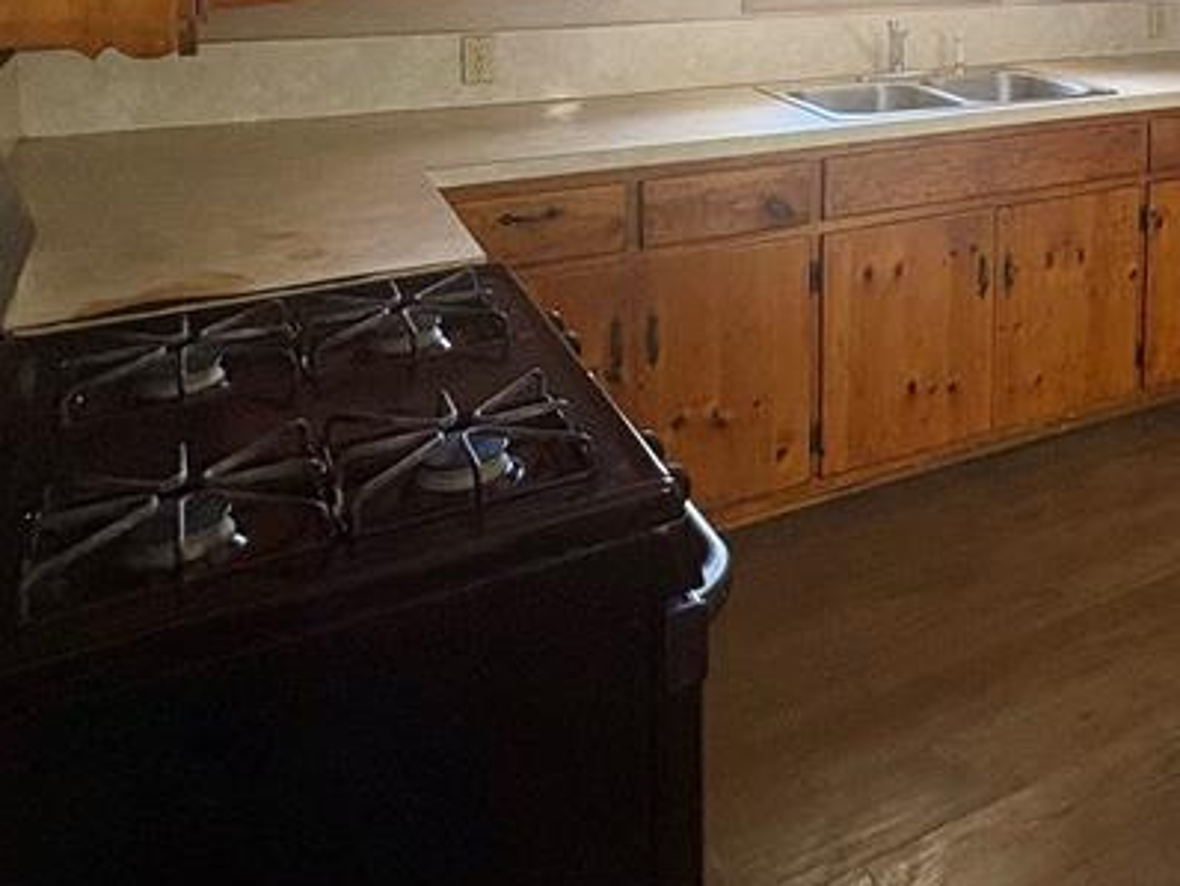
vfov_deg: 35.3
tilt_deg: -2.9
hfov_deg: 46.8
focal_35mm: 36
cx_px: 1038
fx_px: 1228
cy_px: -33
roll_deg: -0.6
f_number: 2.2
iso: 200
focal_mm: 2.22
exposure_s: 1/77
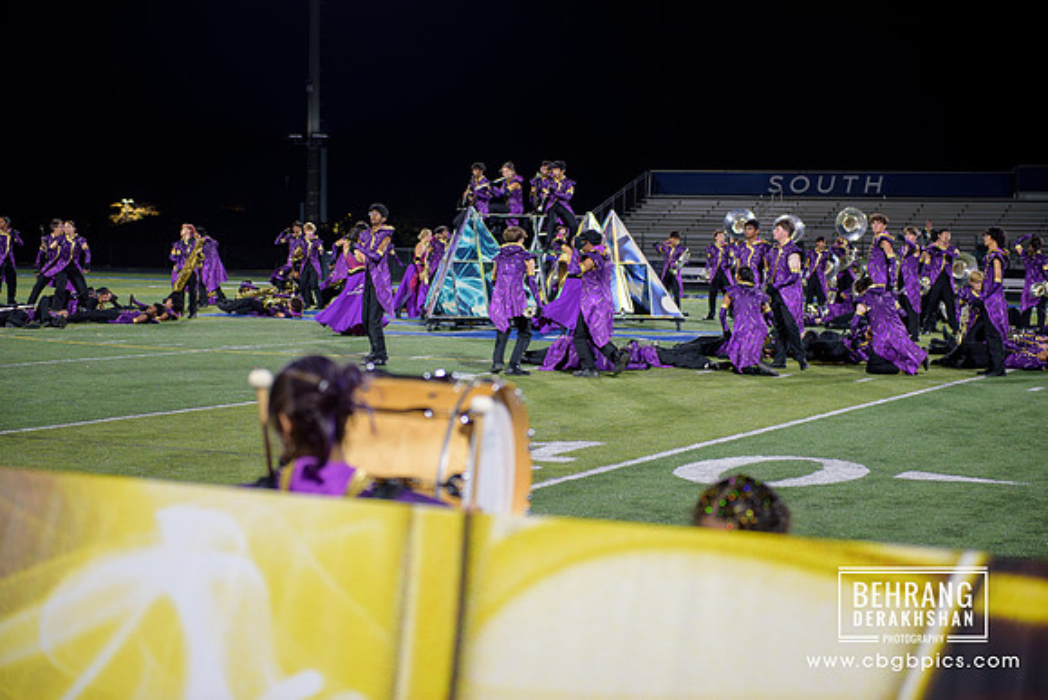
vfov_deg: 19.5
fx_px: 2038
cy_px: 350
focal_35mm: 70
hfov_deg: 28.8
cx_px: 524
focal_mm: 70
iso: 1100
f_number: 2.8
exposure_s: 1/400
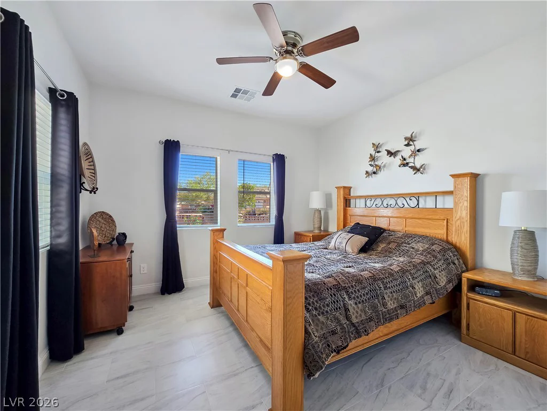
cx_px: 274
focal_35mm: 13
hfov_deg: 106.2
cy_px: 206
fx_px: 205
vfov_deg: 89.9
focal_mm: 2.2
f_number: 2.2
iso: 100
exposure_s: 1/60
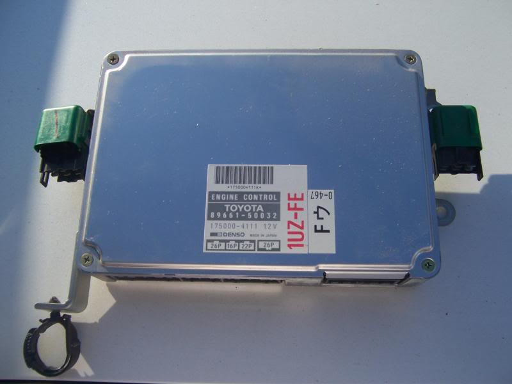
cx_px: 256
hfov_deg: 55.4
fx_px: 488
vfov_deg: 42.9
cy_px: 192
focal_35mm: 33
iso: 80
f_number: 3.4
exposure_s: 1/750
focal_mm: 5.5
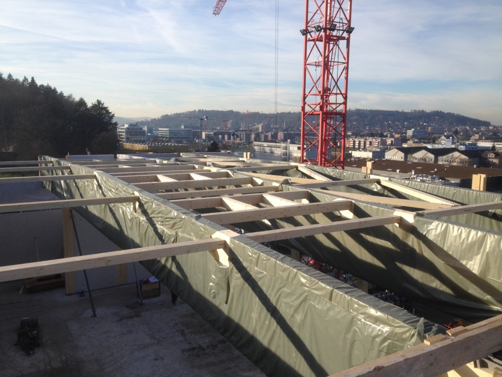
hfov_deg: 55.4
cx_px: 251
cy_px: 188
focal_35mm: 33
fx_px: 479
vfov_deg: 42.9
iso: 50
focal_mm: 4.12
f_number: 2.4
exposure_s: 1/1232
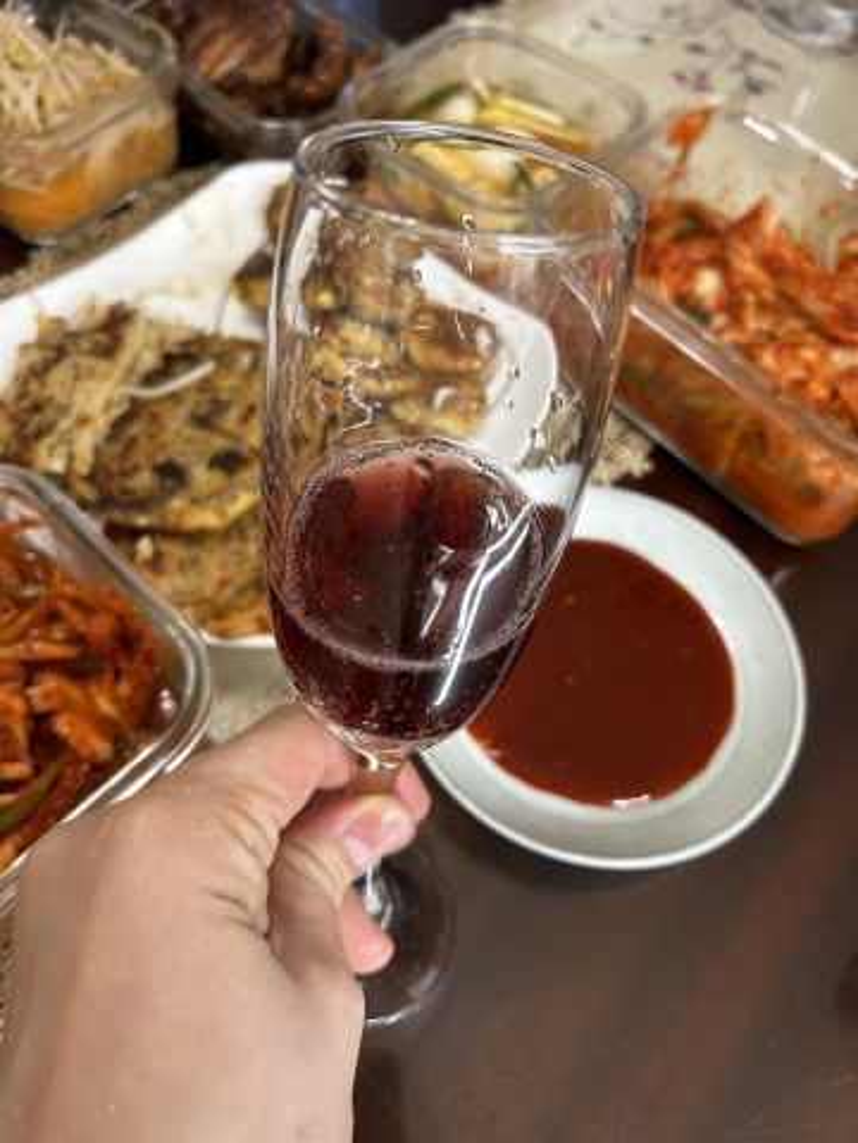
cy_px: 572
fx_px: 859
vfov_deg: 67.3
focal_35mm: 26
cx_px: 429
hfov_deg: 53.1
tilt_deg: -59.3
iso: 200
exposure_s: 1/60
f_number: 1.5
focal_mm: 5.7
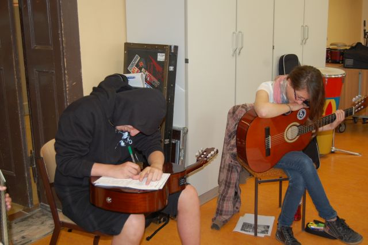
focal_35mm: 46
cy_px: 122
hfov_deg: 42.3
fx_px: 475
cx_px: 184
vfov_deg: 28.9
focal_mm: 31
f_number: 4.5
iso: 400
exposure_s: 1/60
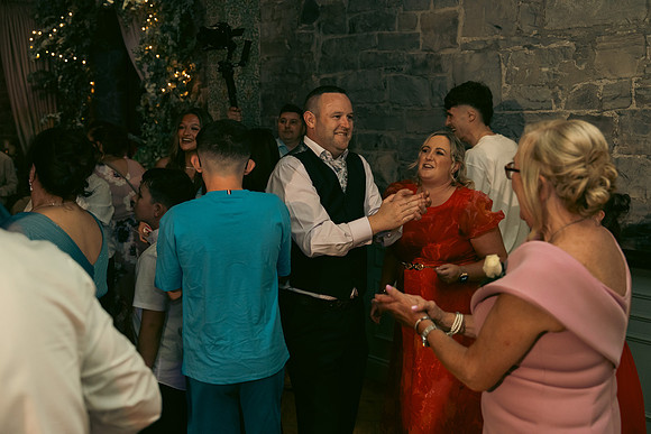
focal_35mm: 42
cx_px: 326
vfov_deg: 31.9
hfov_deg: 46.4
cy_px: 217
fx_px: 760
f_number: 3.5
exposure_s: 1/160
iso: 2500
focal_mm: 42
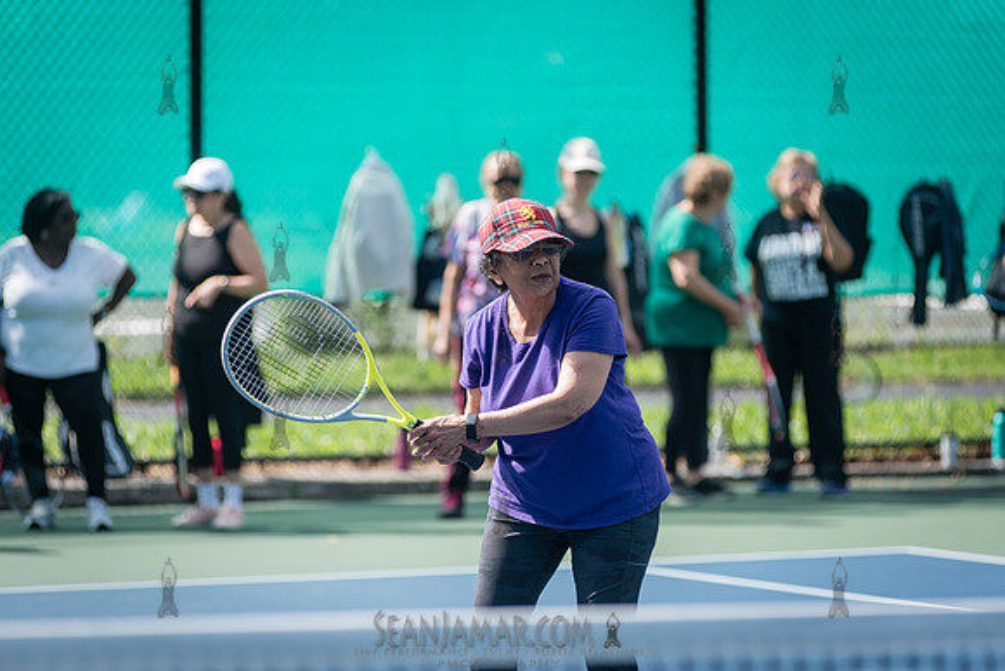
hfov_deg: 12.1
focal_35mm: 170
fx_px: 4754
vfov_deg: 8.1
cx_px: 502
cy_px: 336
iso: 200
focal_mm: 170
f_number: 4
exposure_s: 1/1000
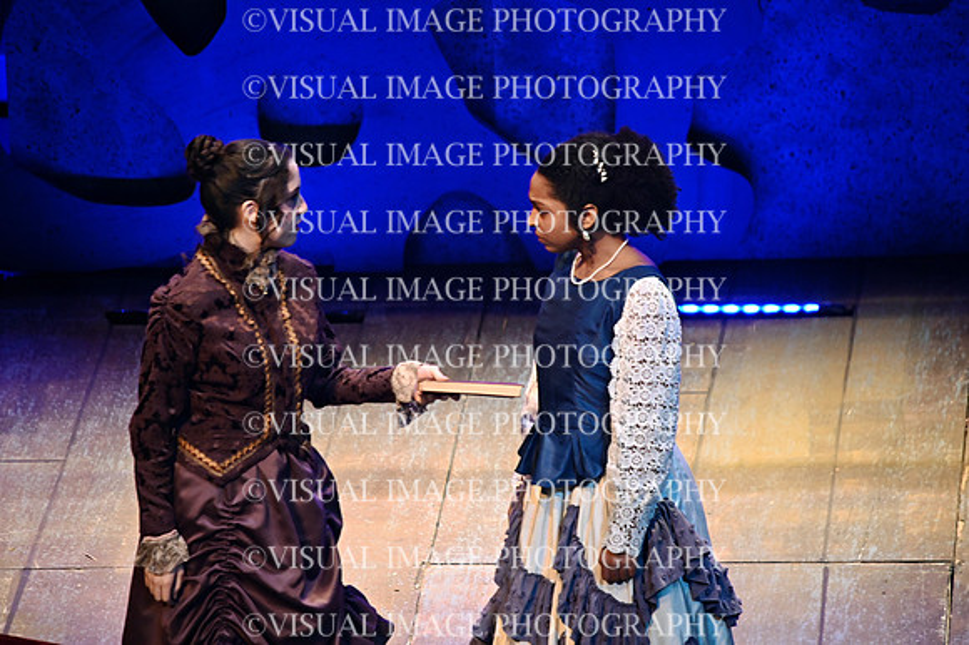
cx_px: 484
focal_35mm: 500
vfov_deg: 2.7
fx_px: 13450
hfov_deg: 4.1
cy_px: 322
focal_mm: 500
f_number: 6.3
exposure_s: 1/125
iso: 6400
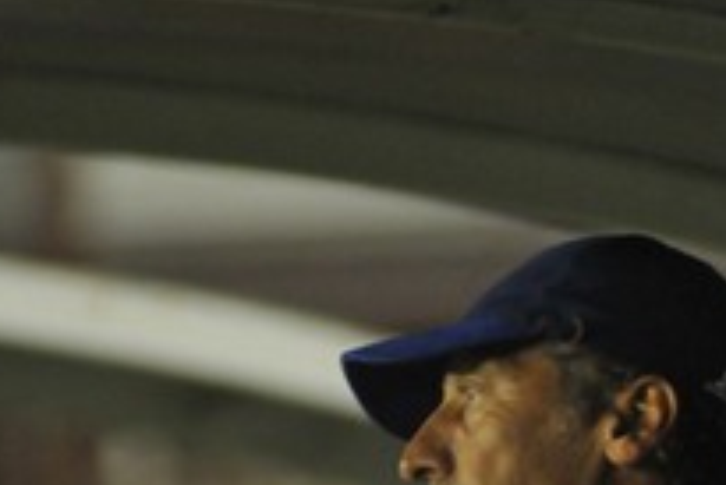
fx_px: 17738
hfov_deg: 2.3
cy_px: 683
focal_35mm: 879
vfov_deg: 1.6
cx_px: 754
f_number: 2.8
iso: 1250
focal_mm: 200
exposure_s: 1/250
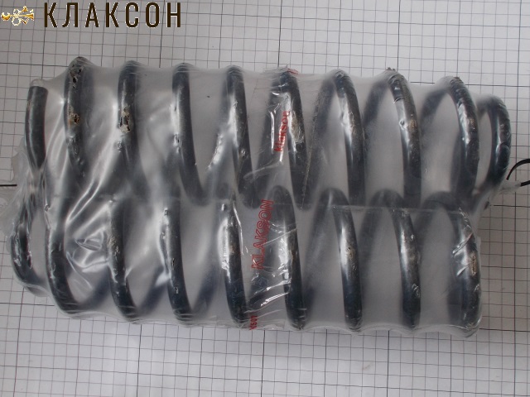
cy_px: 198
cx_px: 265
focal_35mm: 26
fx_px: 398
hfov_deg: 67.3
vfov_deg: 53.1
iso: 80
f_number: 3.2
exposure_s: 1/160
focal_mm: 4.6
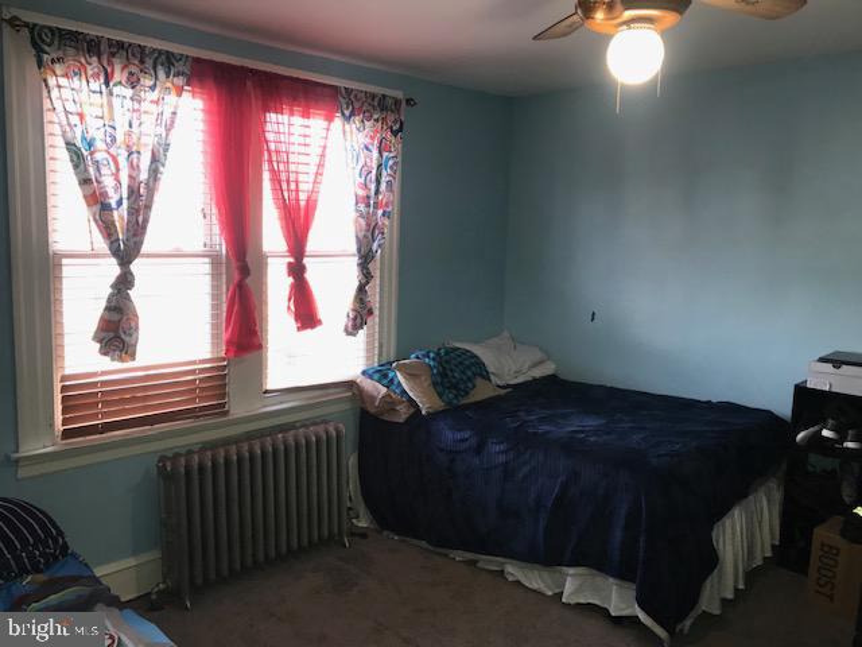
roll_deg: -0.9
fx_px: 697
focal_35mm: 28
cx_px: 431
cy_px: 324
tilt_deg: -8.3
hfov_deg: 63.4
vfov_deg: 49.7
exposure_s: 1/30
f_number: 1.8
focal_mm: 3.99
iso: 40
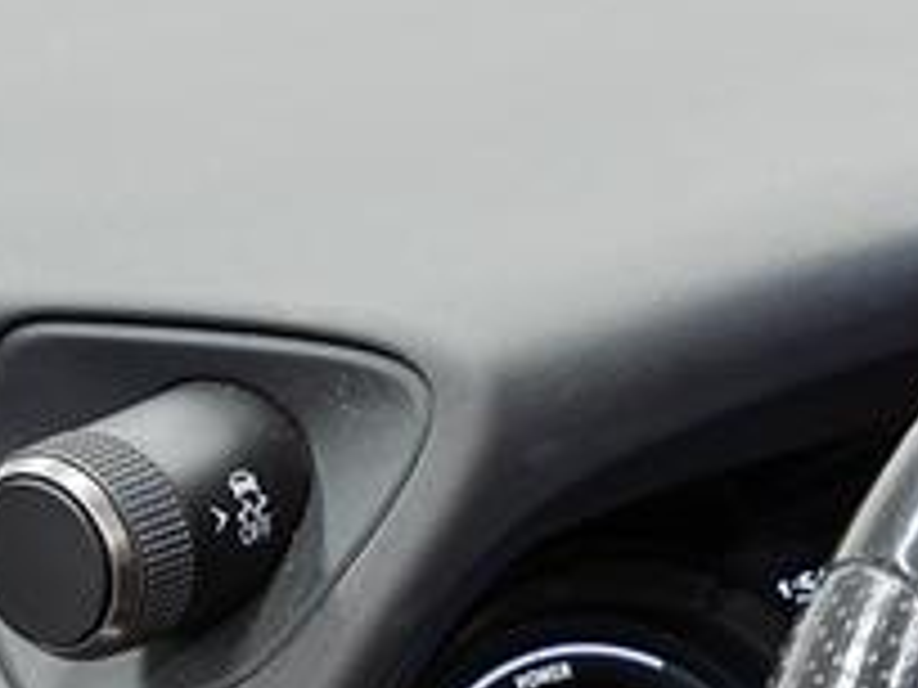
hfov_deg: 7.8
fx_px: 6365
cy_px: 1345
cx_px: 1912
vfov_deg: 6.0
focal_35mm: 240
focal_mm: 35.3
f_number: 5.6
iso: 100
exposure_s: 1/1.25
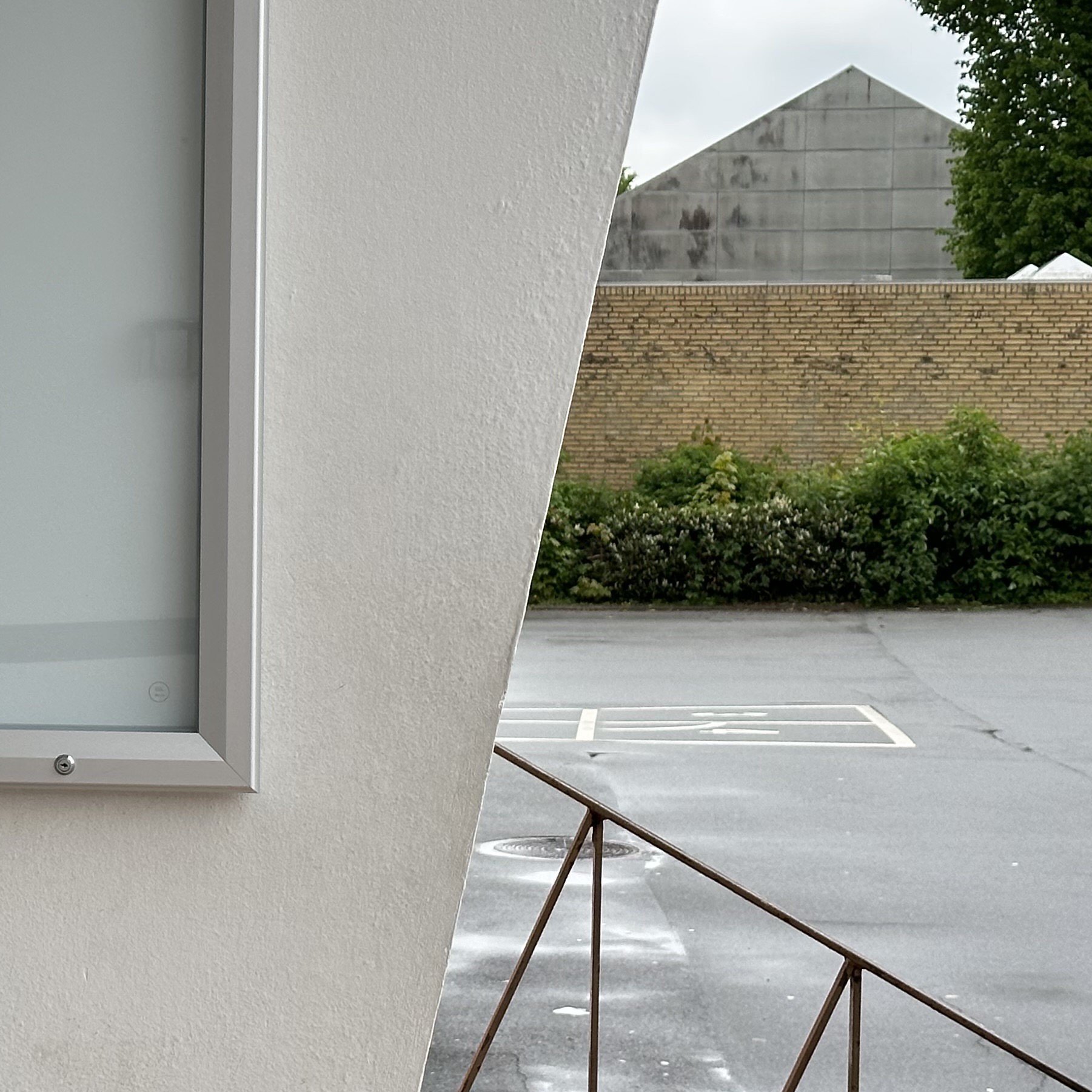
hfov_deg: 17.8
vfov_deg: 18.3
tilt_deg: -2.7
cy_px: 547
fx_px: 3391
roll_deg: +0.2
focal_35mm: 95
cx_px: -34
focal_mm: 6.86
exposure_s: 1/2976
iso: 64
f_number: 1.78
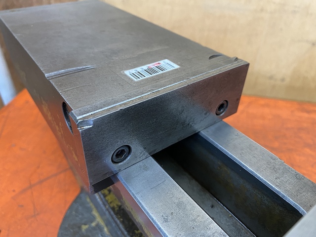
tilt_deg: -37.3
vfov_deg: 53.1
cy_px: 118
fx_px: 237
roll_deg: -1.3
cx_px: 158
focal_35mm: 26
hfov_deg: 67.3
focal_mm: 4.25
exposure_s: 1/60
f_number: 1.8
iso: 250
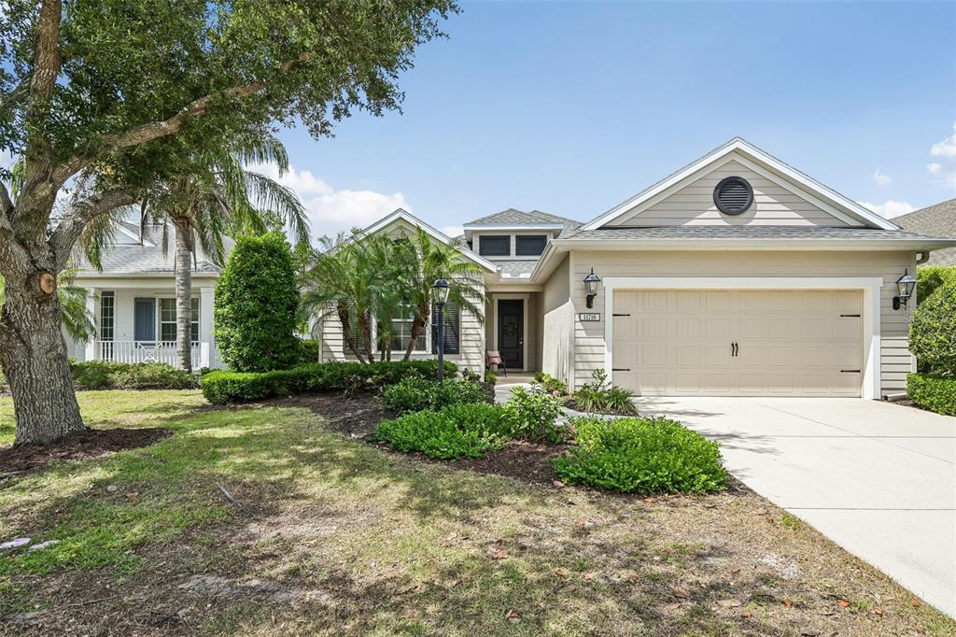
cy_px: 318
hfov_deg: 91.6
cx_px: 478
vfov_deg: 68.8
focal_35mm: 18
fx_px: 465
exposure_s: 1/1000
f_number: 8
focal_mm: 17.5
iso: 400
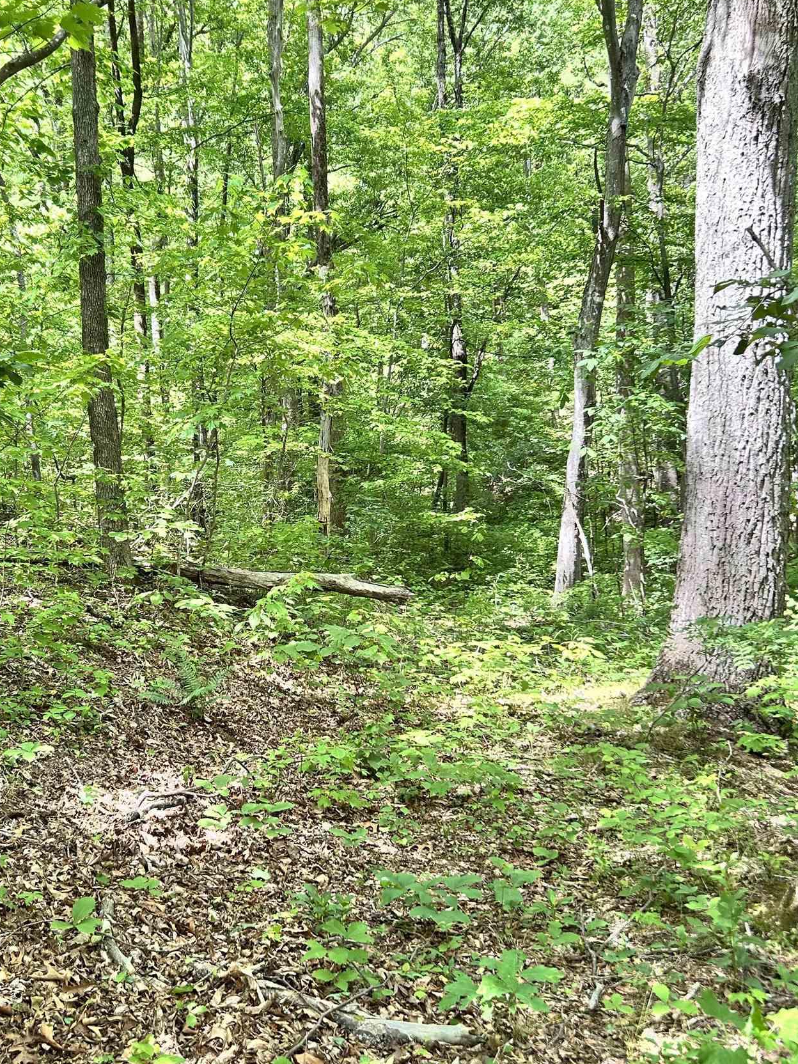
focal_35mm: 36
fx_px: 1107
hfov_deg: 39.3
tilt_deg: -3.8
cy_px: 512
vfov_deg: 51.3
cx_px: 288
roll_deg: +3.6
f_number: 1.5
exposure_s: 1/169
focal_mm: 5.7
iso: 40
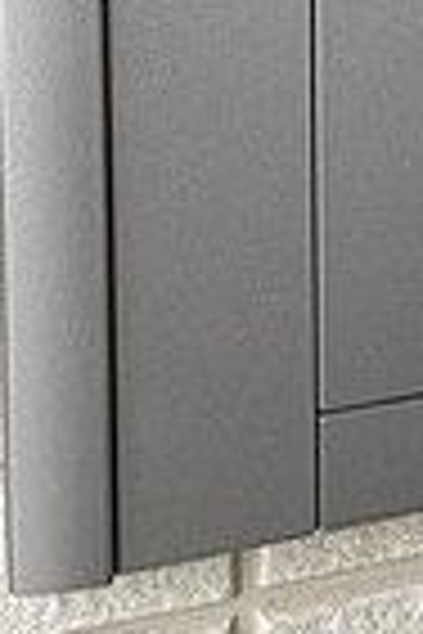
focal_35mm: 99
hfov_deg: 12.7
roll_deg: -1.0
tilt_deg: -6.7
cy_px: -373
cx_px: 729
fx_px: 1745
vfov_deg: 17.9
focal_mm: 3.99
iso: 20
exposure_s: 1/171
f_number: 1.8
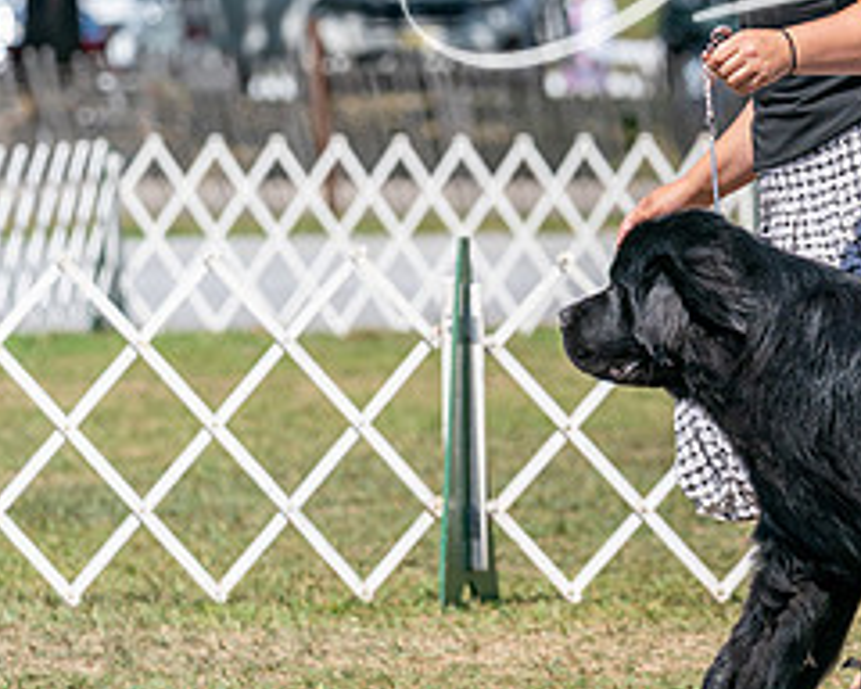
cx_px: 1003
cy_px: 144
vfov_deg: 4.1
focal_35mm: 381
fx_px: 9709
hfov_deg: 5.1
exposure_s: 1/1600
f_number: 4.5
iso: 250
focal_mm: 144
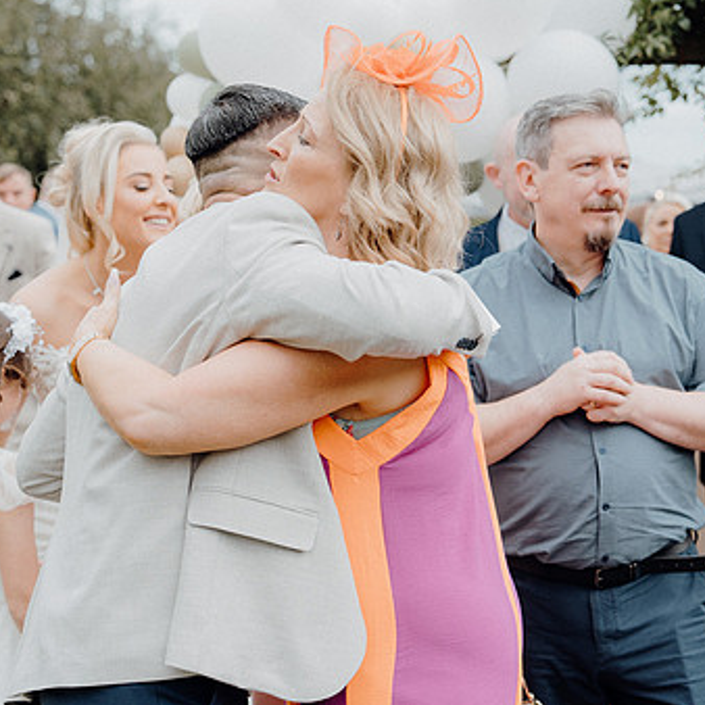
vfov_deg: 24.7
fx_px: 1613
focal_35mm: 70
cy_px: 356
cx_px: 355
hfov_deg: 24.7
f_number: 3.5
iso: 125
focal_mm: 48
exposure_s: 1/500
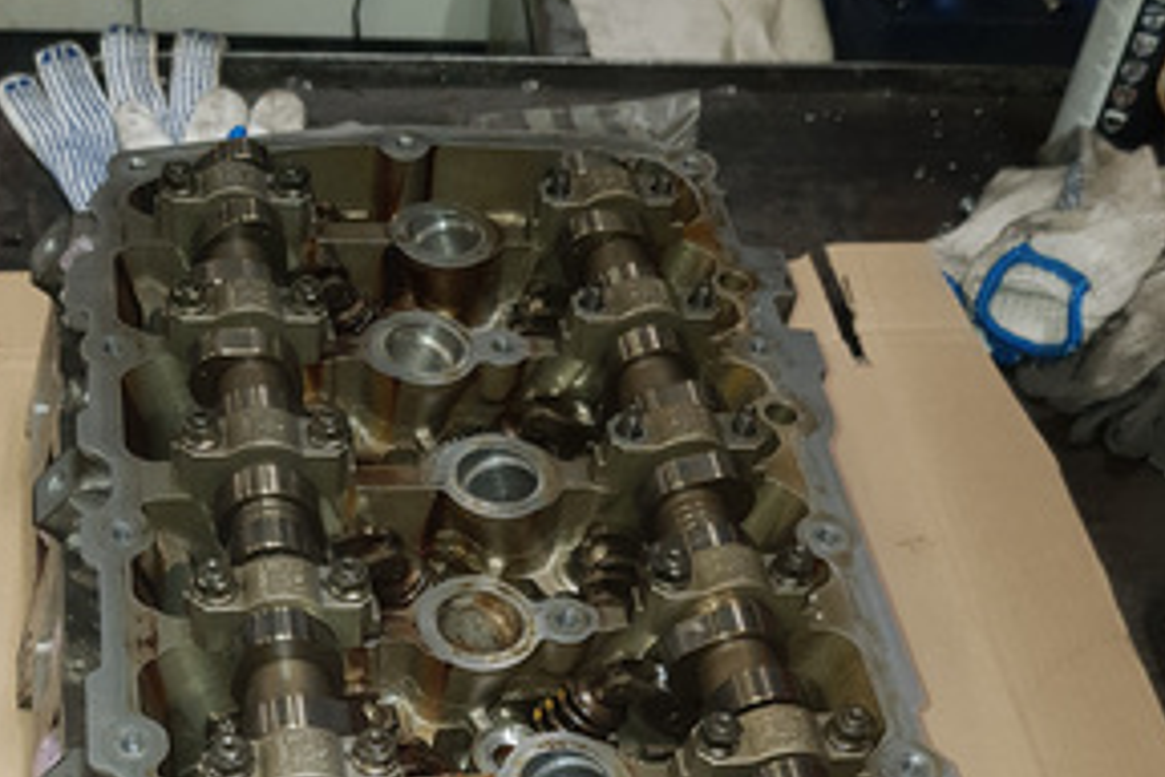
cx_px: 504
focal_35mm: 47
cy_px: 882
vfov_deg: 26.2
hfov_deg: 41.8
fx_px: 1521
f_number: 1.7
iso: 100
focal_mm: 4.3
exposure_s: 1/50
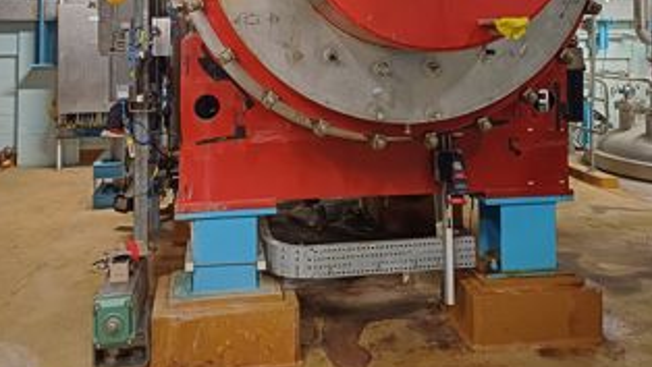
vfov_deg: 30.0
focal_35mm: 37
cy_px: 7
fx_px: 640
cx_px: 326
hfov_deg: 54.0
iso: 640
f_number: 1.8
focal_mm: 4.65
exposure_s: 1/20
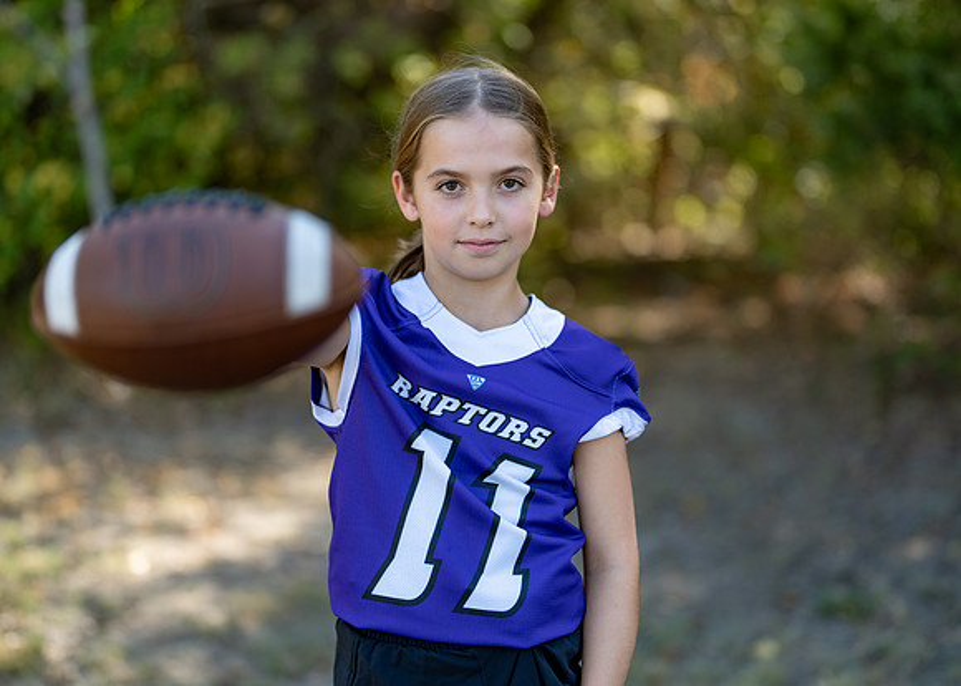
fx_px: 1467
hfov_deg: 36.3
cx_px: 481
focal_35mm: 54
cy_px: 352
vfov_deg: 26.3
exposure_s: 1/1250
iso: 100
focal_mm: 50
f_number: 1.2
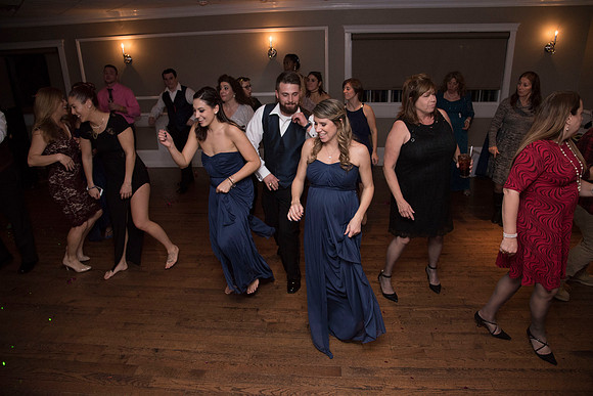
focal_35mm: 24
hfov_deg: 73.7
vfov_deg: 53.2
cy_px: 198
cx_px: 296
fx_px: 395
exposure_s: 1/200
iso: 2000
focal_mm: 24
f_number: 5
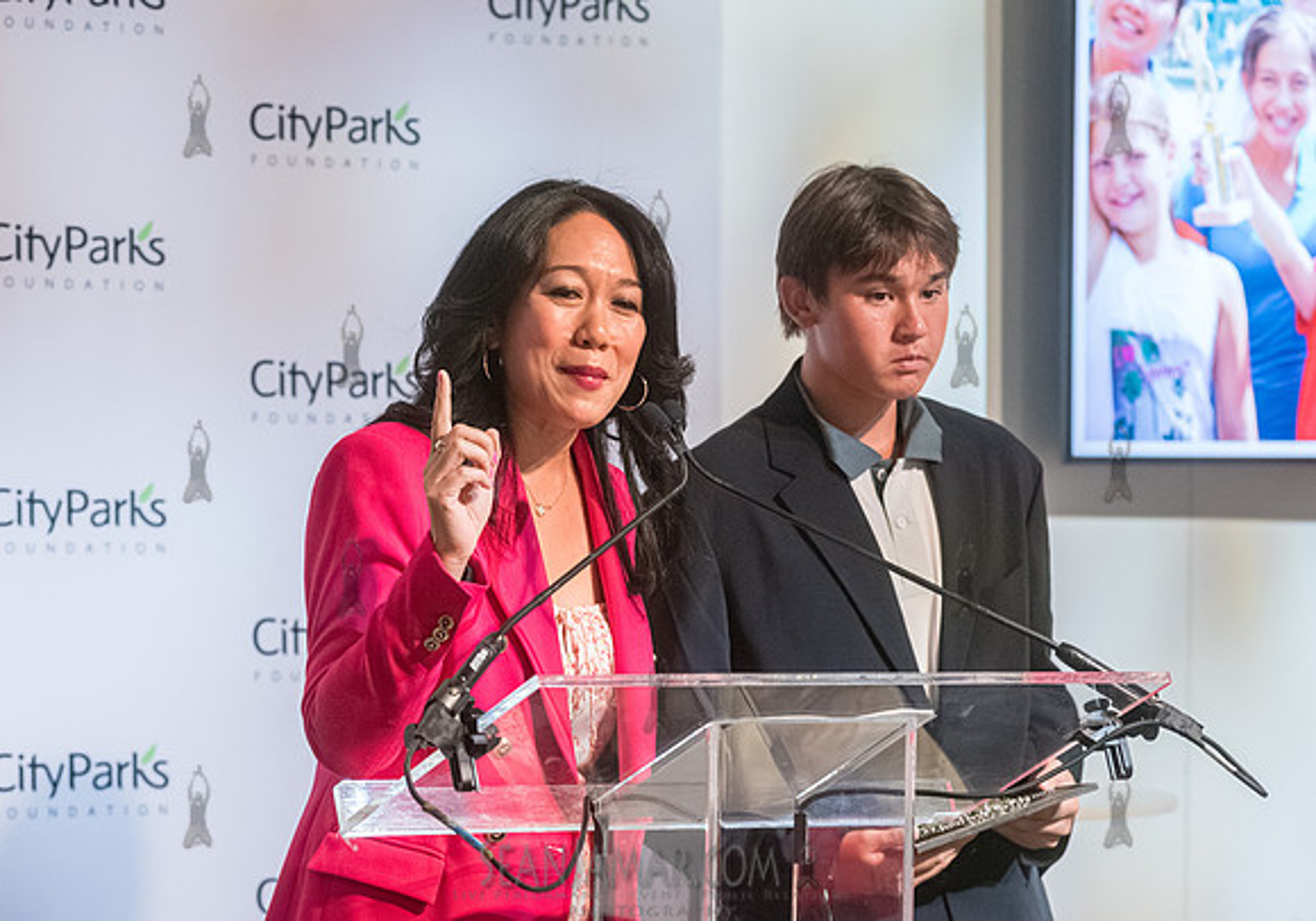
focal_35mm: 140
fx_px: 5186
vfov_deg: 10.2
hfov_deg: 14.5
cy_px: 402
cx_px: 585
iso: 6400
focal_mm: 120
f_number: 4.5
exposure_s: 1/200
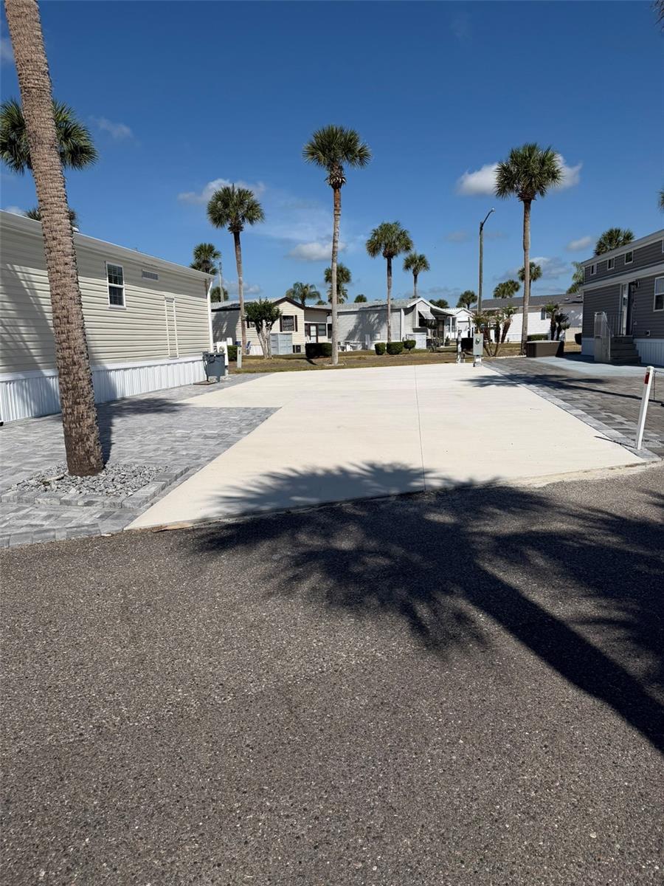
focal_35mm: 24
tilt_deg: -10.0
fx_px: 614
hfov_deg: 56.8
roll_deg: +1.0
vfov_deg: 71.6
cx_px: 332
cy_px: 443
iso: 80
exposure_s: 1/10309
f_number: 1.78
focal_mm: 6.76
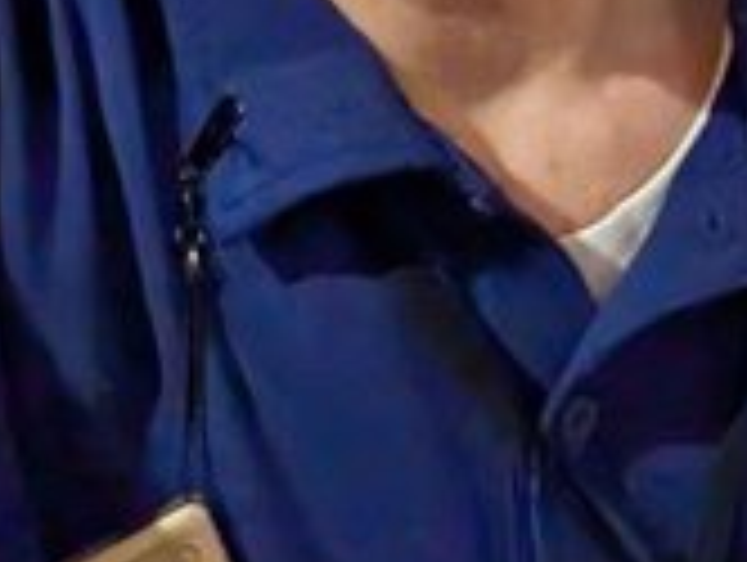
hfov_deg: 17.0
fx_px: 2118
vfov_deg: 13.2
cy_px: -528
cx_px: 1285
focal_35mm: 98
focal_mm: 2.74
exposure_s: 1/120
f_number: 2.2
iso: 926
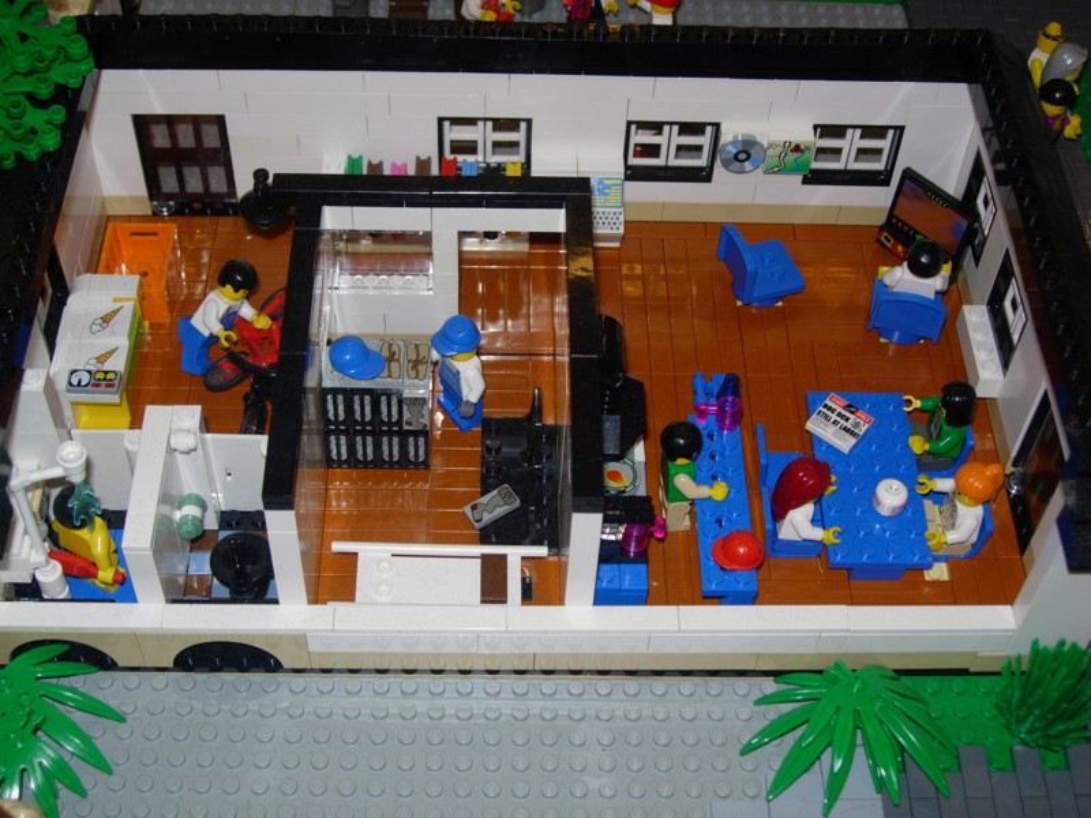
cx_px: 546
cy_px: 409
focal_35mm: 51
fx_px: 1607
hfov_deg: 37.5
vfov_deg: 28.6
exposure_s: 1/64
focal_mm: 10.6
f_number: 3.2
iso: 79
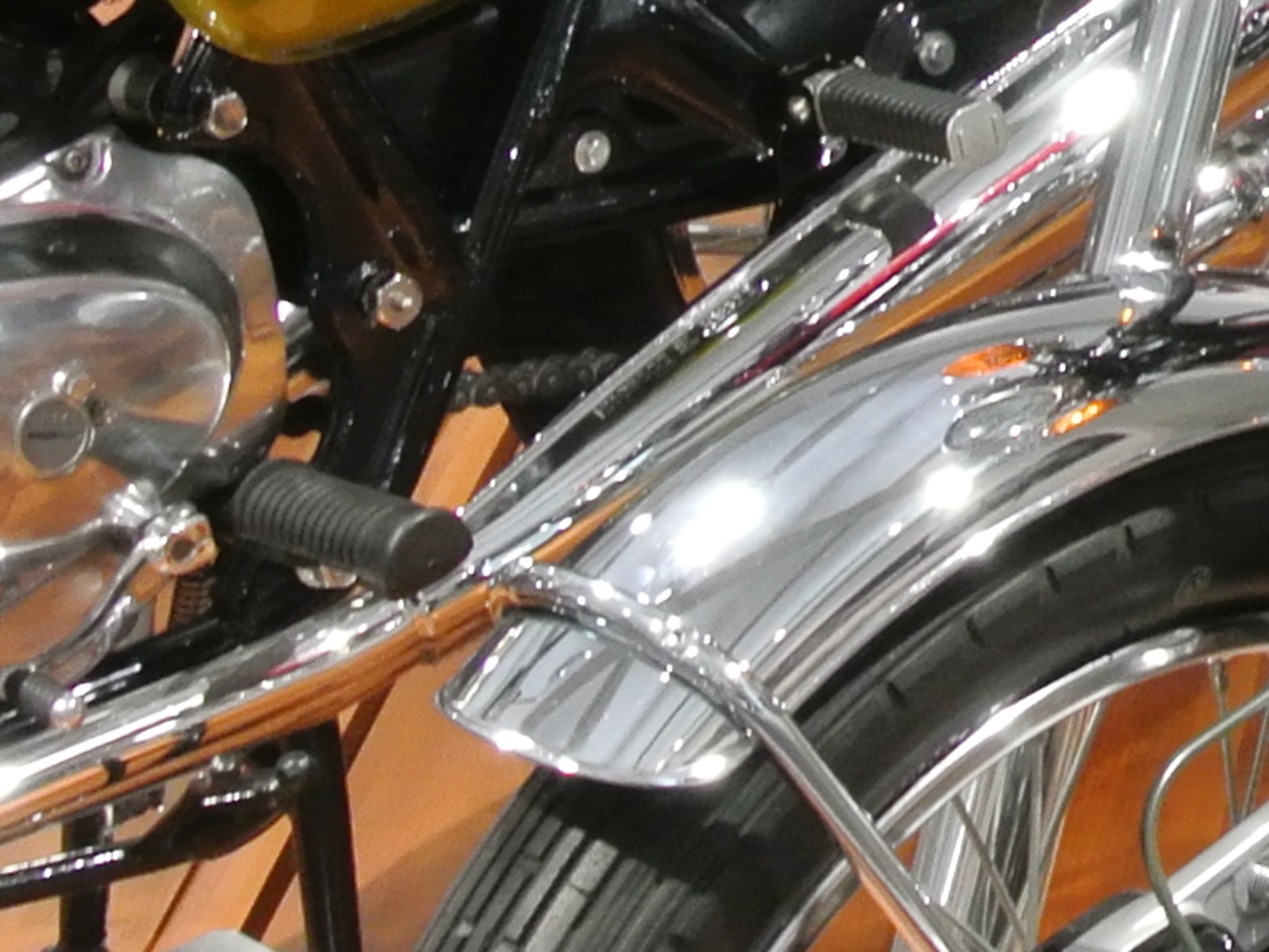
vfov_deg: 9.3
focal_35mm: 159
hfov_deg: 11.5
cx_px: 2310
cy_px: 363
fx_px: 5830
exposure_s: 1/15
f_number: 7.1
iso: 800
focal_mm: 12.7
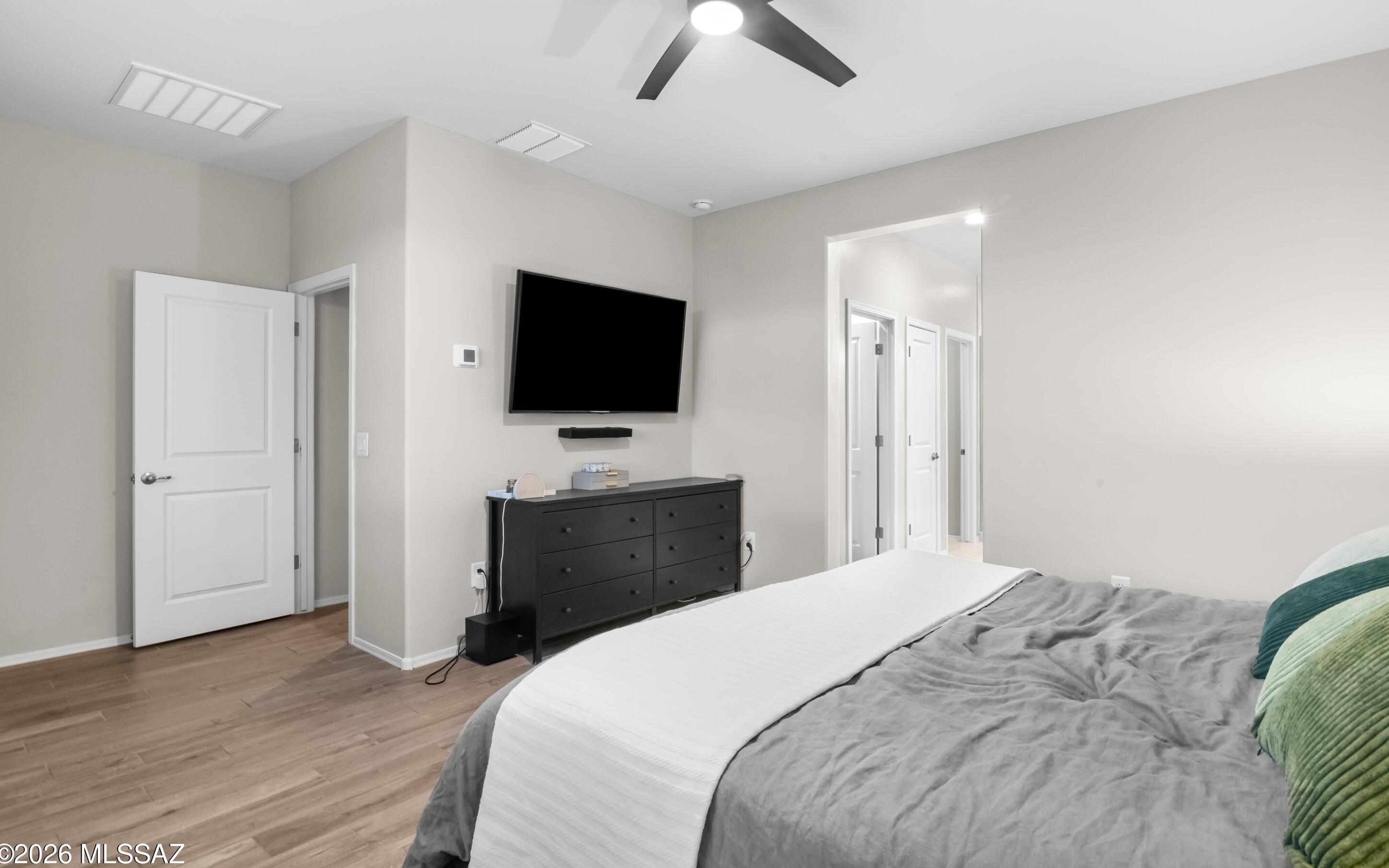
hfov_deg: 91.1
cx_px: 713
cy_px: 417
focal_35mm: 18
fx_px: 681
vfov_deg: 65.0
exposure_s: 1/2
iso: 1250
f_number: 14
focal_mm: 17
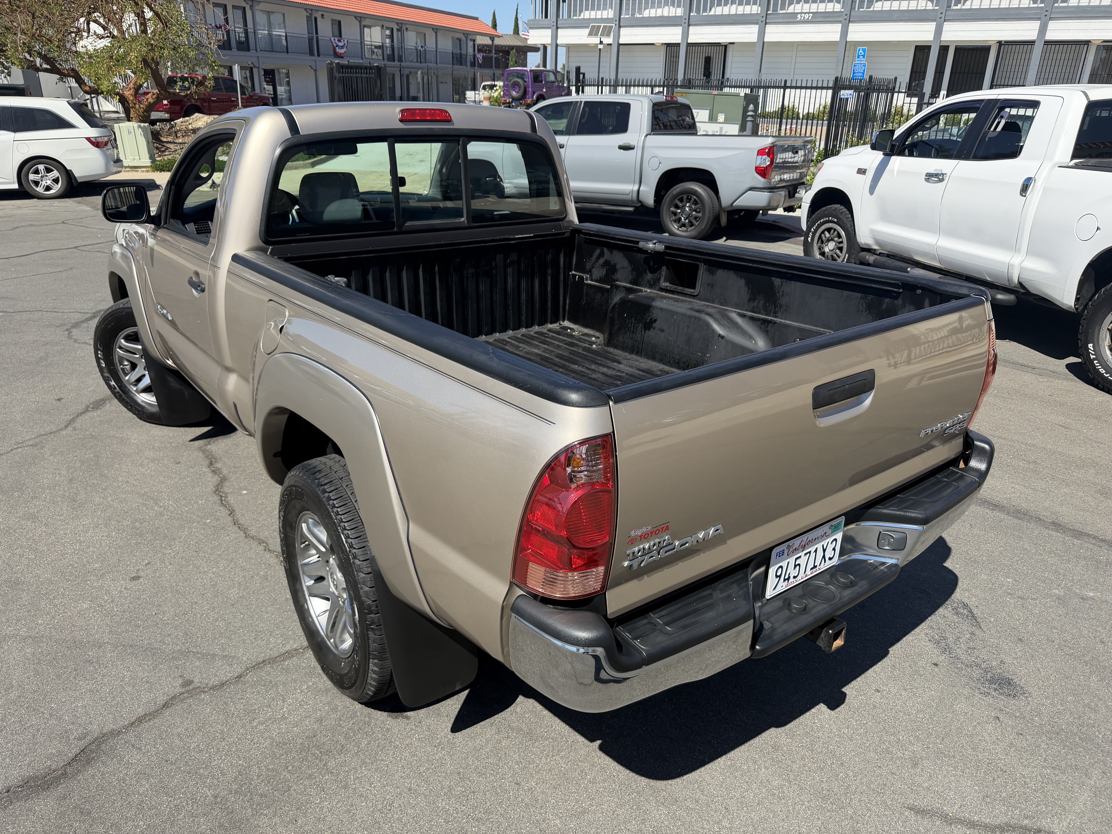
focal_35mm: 24
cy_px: 417
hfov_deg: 71.6
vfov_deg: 56.8
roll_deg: -1.2
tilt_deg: -21.2
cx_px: 556
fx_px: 771
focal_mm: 6.76
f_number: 1.78
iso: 100
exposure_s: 1/3759
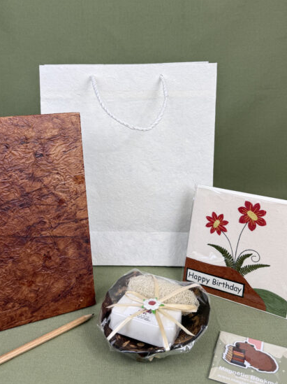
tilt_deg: -14.1
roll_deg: +0.0
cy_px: 152
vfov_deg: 52.3
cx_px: 122
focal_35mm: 35
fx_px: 387
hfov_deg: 40.6
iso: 64
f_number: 1.78
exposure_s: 1/121
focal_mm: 6.76
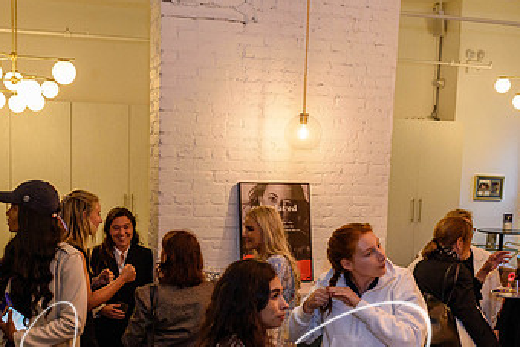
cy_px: 242
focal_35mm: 46
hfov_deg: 42.6
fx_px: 665
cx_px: 214
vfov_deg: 29.0
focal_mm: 18
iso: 800
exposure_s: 1/100
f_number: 5
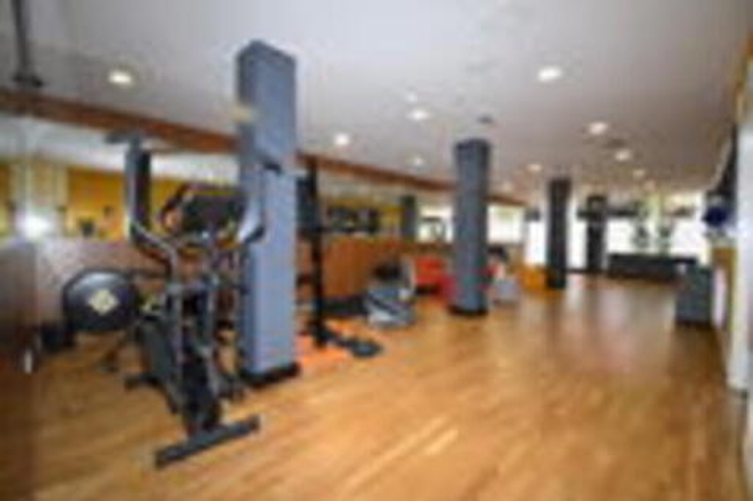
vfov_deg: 77.3
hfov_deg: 100.4
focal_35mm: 15
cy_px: 250
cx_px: 376
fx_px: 314
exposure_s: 1/100
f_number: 5
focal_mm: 10
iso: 800
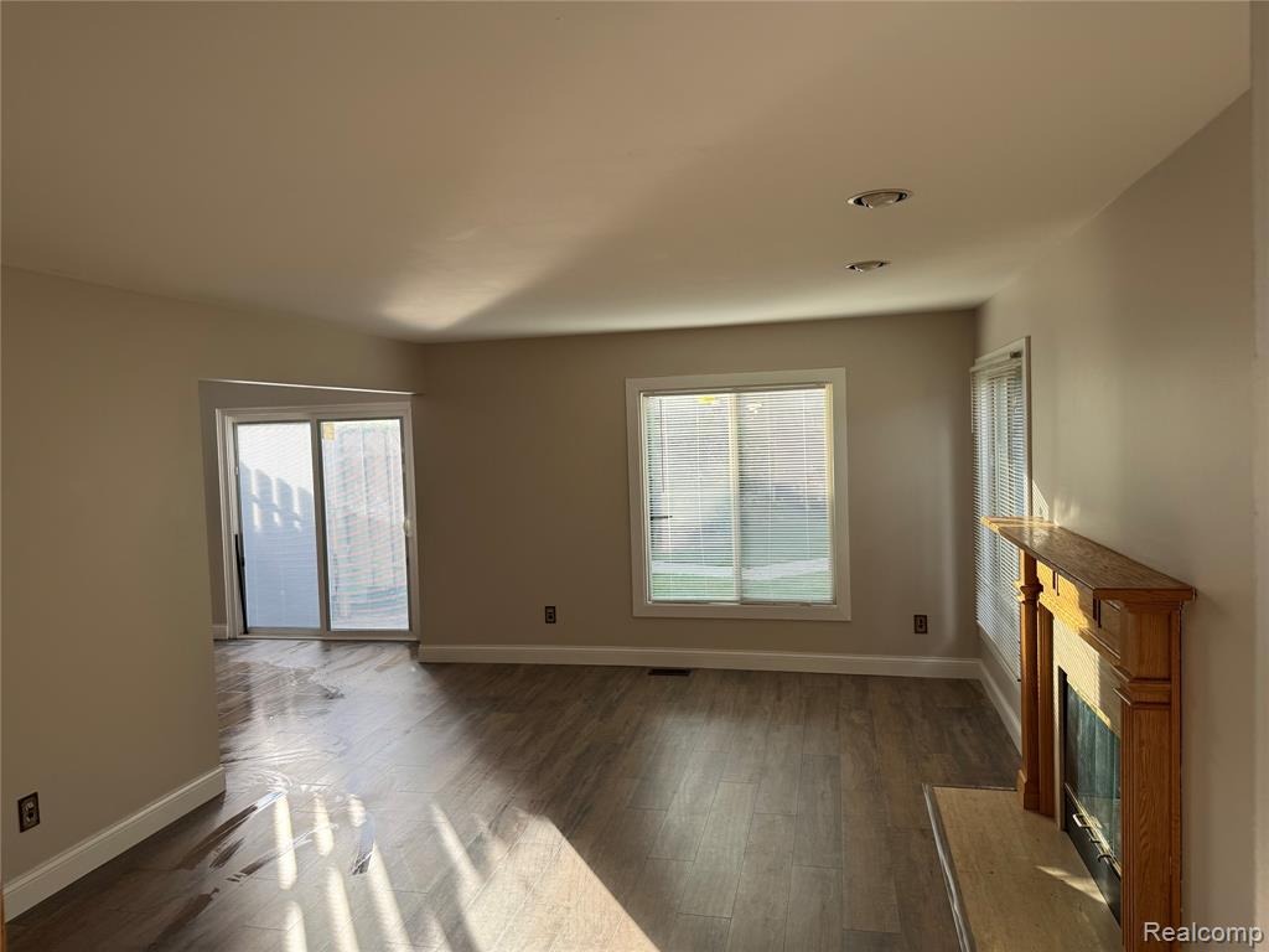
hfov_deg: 71.6
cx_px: 634
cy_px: 476
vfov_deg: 56.8
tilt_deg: -3.6
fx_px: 880
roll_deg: +2.0
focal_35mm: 24
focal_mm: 6.76
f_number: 1.78
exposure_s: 1/185
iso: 64
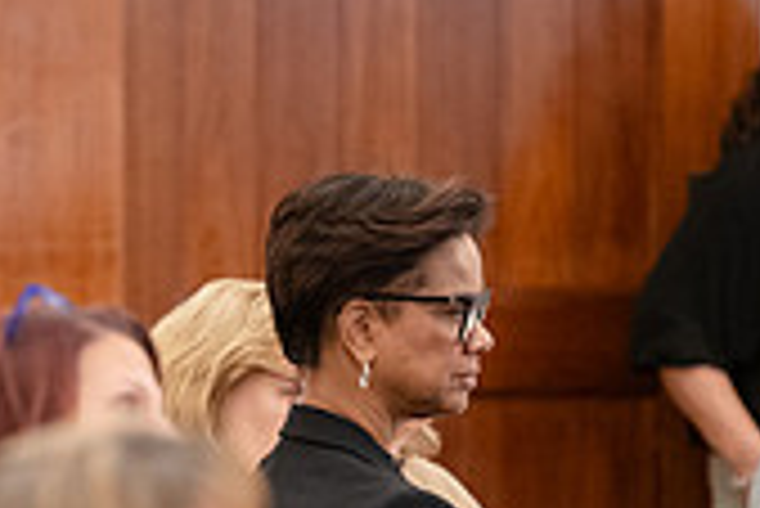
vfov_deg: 2.7
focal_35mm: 505
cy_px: 465
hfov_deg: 4.1
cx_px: -153
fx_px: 10670
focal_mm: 145
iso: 3200
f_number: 2.8
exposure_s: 1/200
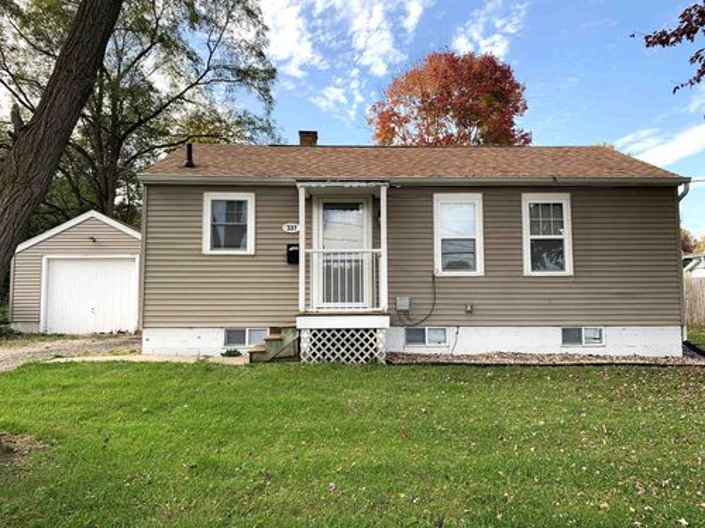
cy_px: 264
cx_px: 352
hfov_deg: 67.3
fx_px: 530
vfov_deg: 53.1
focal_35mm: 26
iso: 25
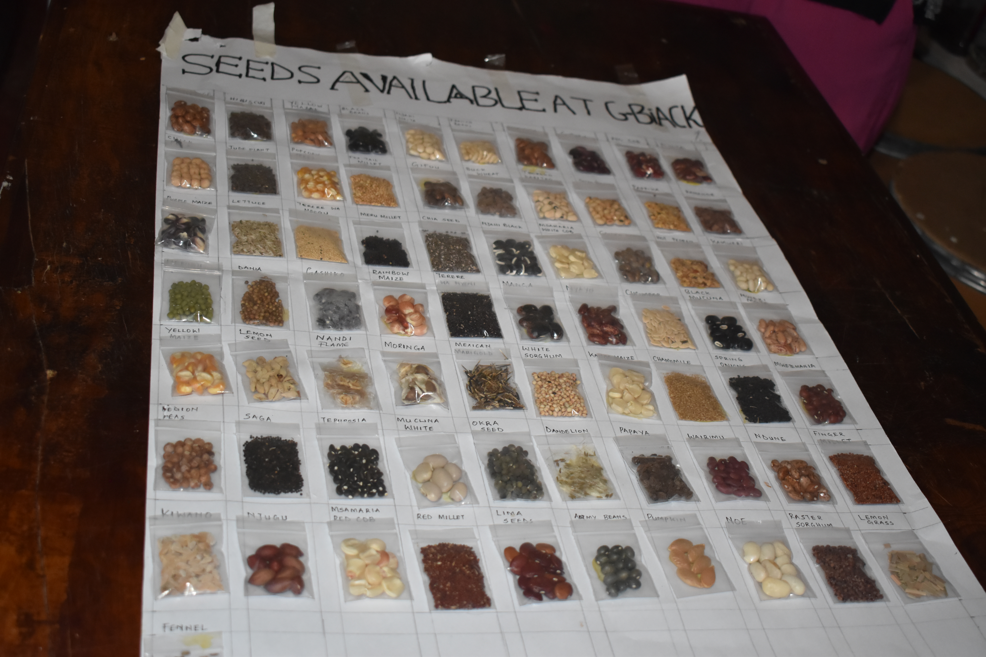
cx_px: 493
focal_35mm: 46
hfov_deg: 42.3
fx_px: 1273
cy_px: 328
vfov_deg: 28.9
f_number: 4.2
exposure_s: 1/60
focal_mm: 31
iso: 1400
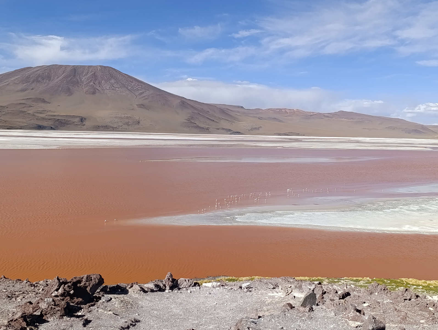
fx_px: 469
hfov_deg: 50.1
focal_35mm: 37
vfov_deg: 38.8
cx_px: 219
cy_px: 165
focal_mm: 6.14
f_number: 1.6
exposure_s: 1/1041
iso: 50
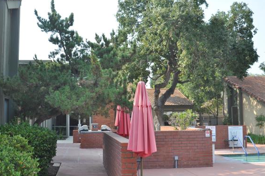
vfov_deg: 32.5
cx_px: 116
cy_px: 95
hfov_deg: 47.4
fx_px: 301
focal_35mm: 41
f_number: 7.1
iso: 200
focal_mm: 24
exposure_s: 1/200
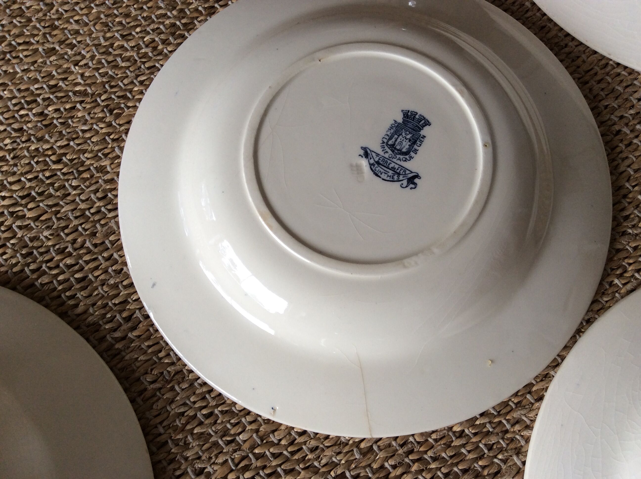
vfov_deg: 44.1
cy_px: 240
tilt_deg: -74.5
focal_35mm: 32
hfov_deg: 56.9
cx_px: 320
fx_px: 592
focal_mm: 3.3
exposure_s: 1/33
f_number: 2.4
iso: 40
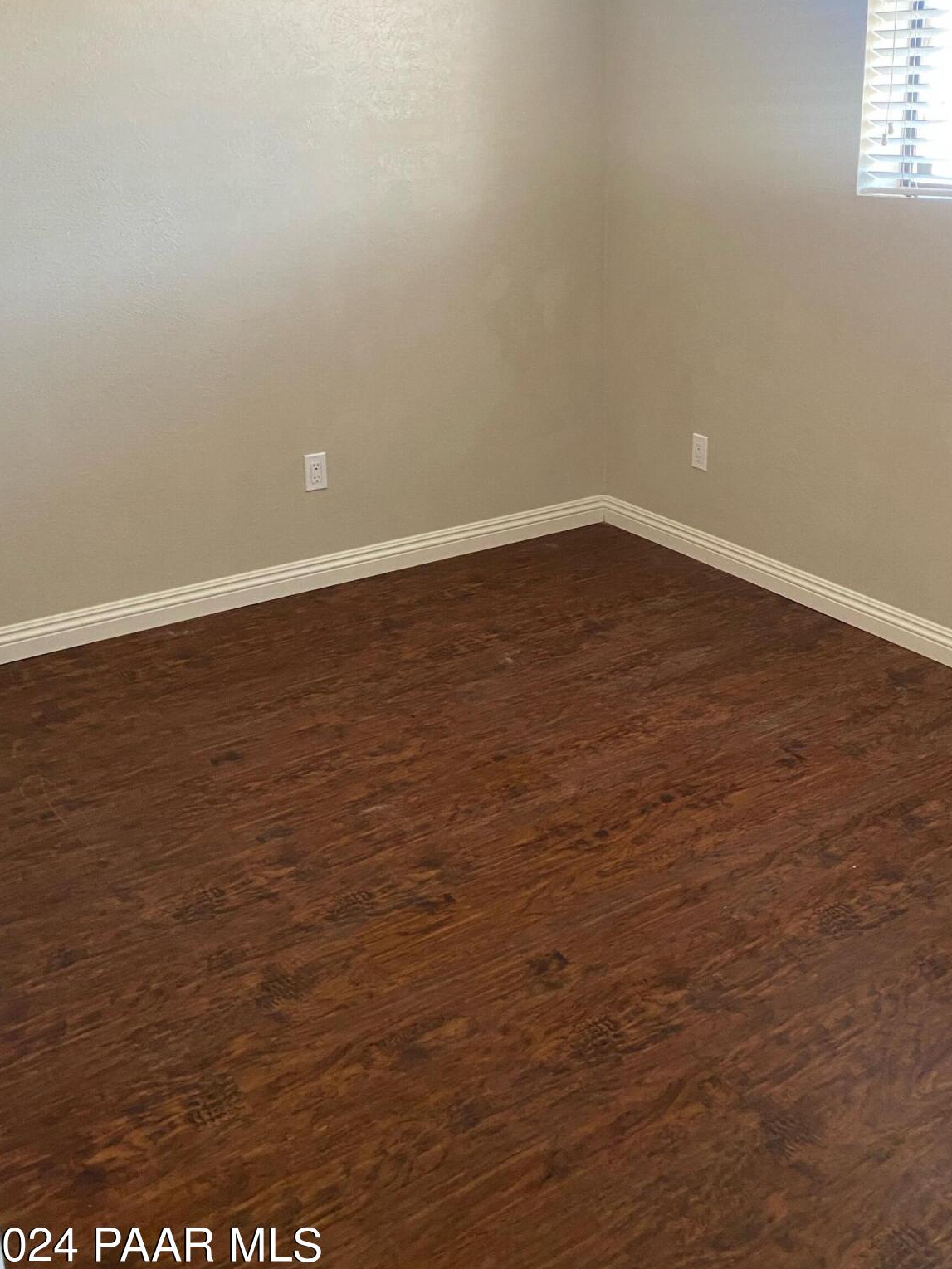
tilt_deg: -14.8
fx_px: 1247
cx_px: 559
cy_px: 491
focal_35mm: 34
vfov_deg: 53.5
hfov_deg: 41.6
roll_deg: +0.1
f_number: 1.8
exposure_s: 1/60
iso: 320
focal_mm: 4.25
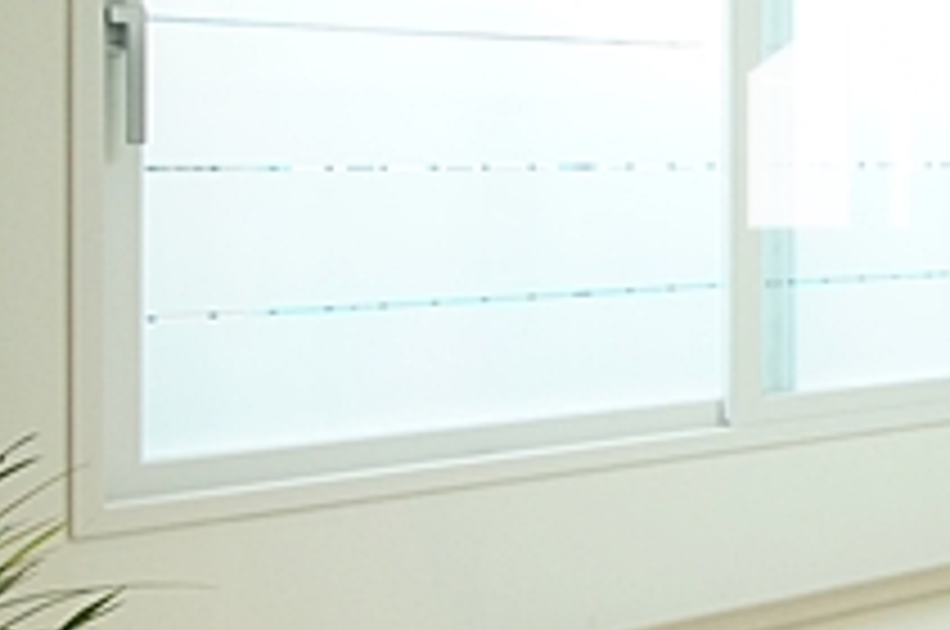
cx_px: 1301
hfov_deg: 27.7
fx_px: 1502
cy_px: 99
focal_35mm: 57
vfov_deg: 23.3
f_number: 5.6
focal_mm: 10
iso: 800
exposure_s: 1/80
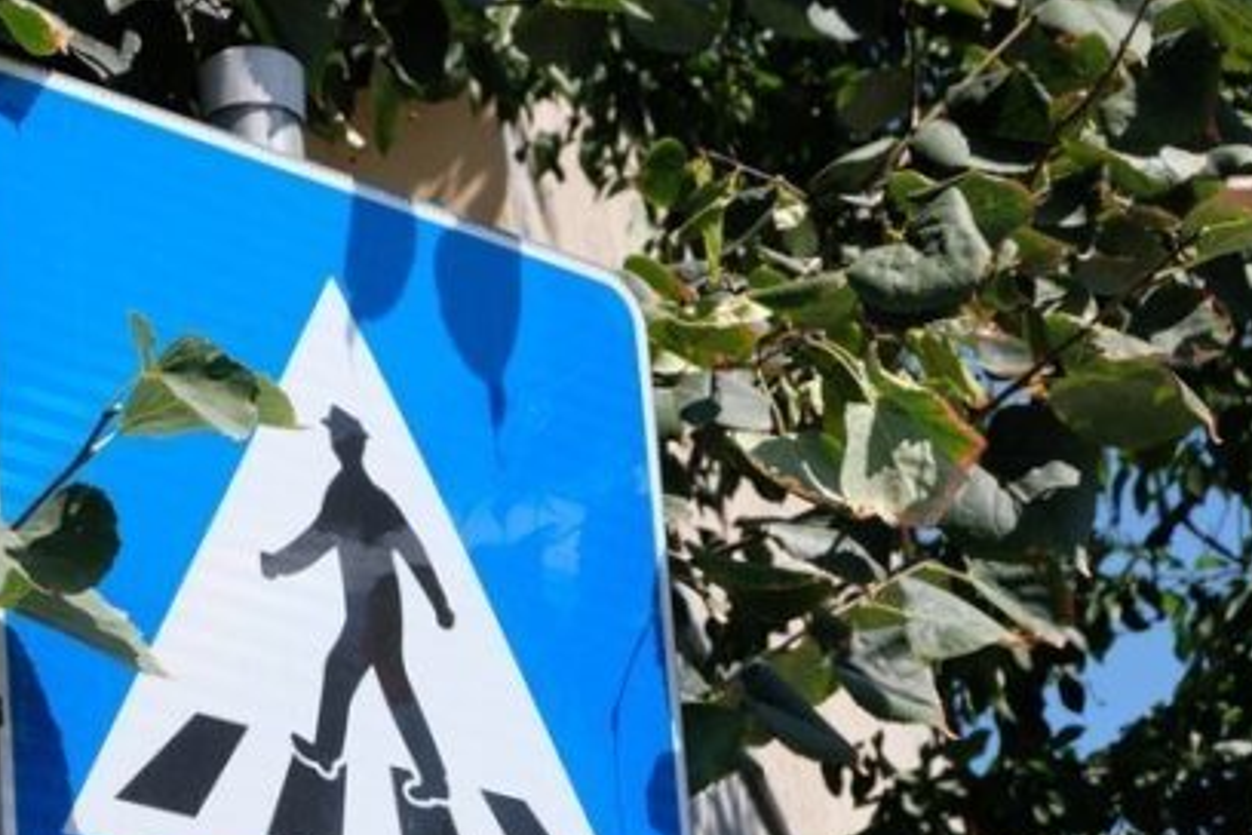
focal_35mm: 128
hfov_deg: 15.9
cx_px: 347
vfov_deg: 10.7
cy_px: 708
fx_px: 4451
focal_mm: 50
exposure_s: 1/450
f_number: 9
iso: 400
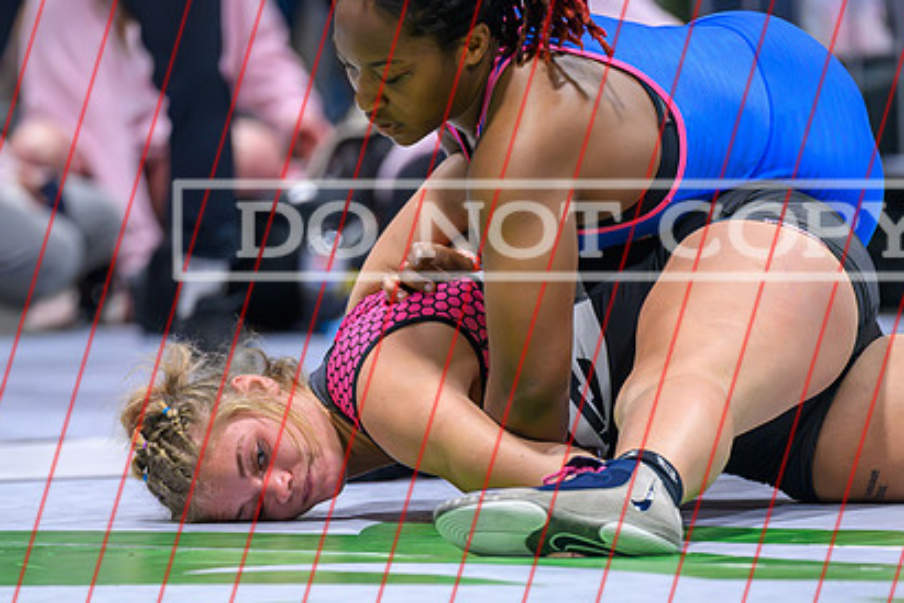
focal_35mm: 396
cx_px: 492
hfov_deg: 5.2
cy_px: 417
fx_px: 9943
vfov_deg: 3.5
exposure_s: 1/1000
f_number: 2.8
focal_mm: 200
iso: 4000
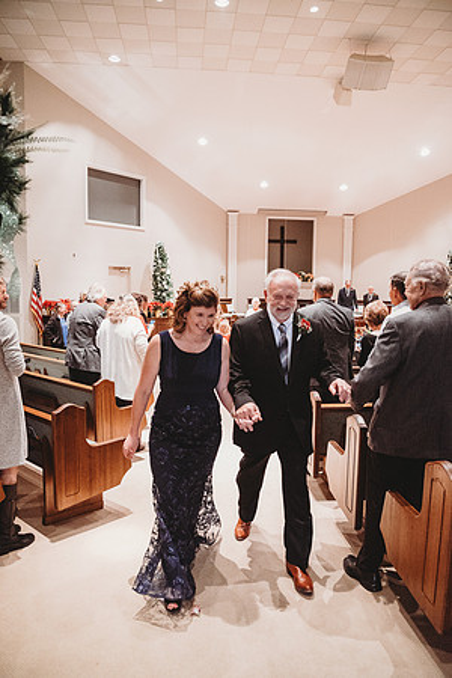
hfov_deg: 53.1
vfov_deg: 73.7
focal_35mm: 24
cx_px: 226
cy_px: 339
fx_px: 452
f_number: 4
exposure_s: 1/200
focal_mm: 24
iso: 8000
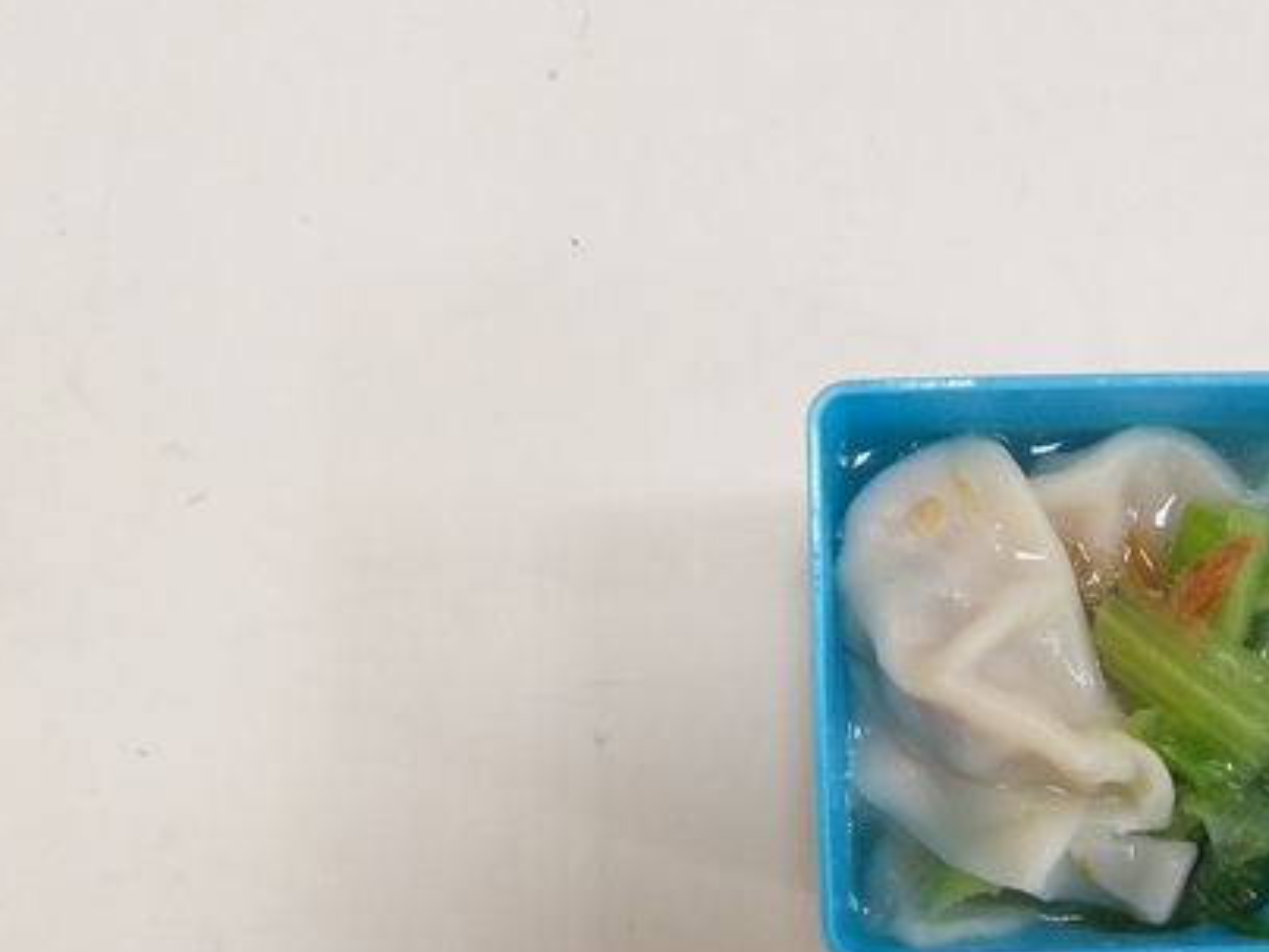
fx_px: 1650
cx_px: 964
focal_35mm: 45
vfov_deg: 31.8
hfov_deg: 40.8
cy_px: 658
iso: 125
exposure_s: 1/60
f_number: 1.7
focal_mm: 3.93
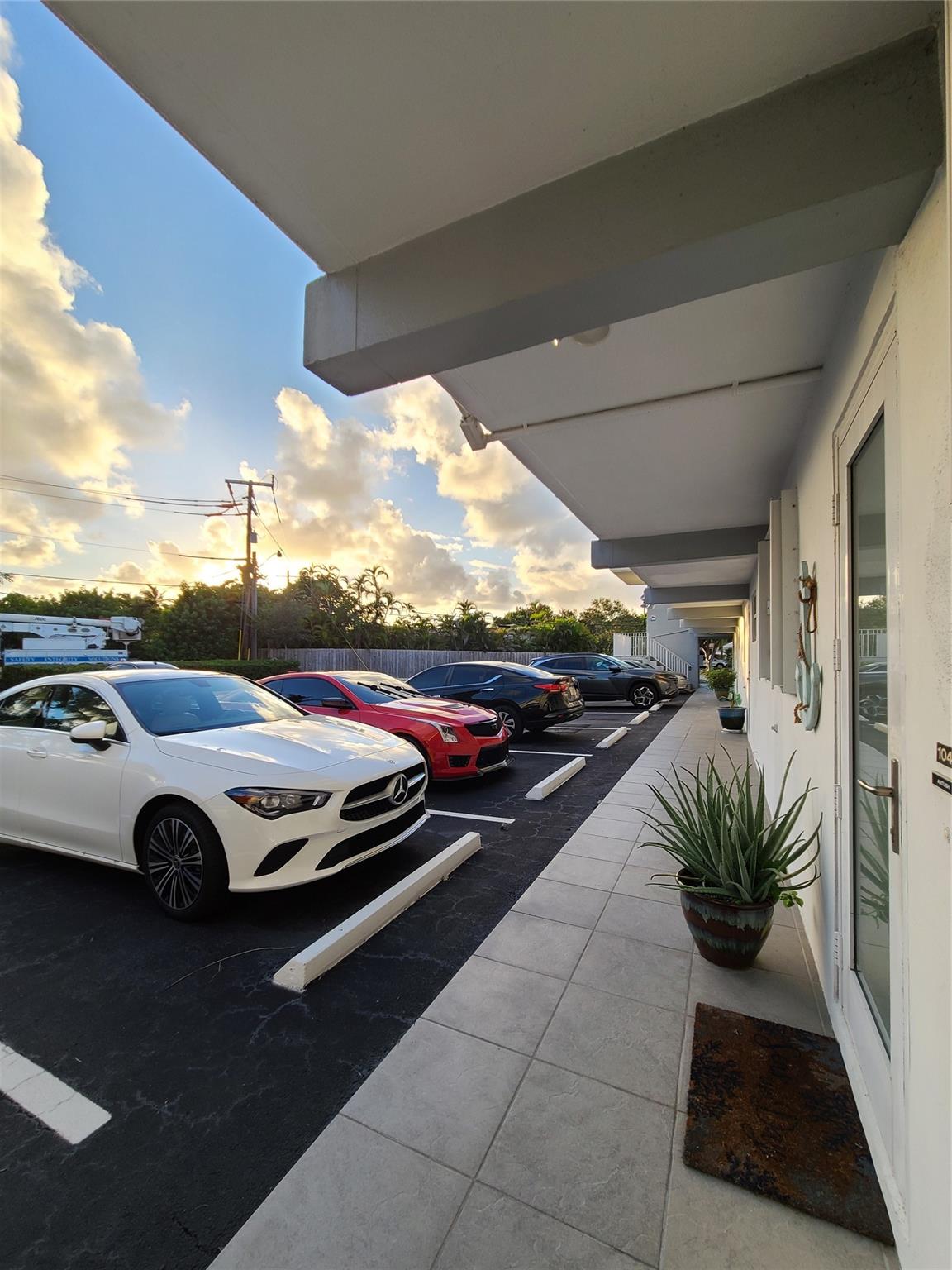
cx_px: 476
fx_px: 477
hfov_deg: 89.9
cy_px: 635
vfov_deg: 106.2
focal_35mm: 13
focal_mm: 2.2
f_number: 2.2
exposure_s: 1/332
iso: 50
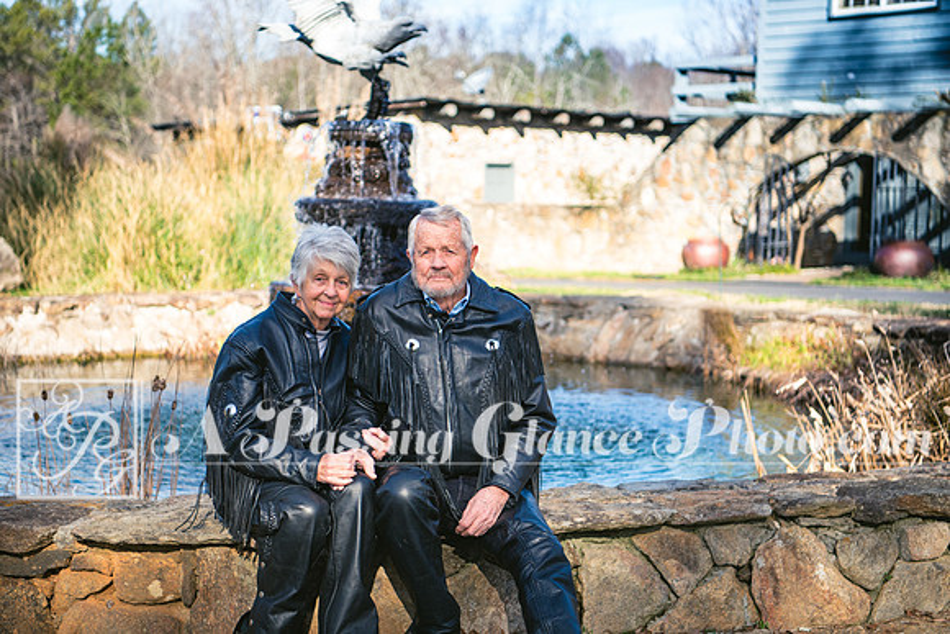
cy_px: 317
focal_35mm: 60
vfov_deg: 22.6
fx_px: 1584
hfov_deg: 33.4
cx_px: 475
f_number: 3.2
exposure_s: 1/2500
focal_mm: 60
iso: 560
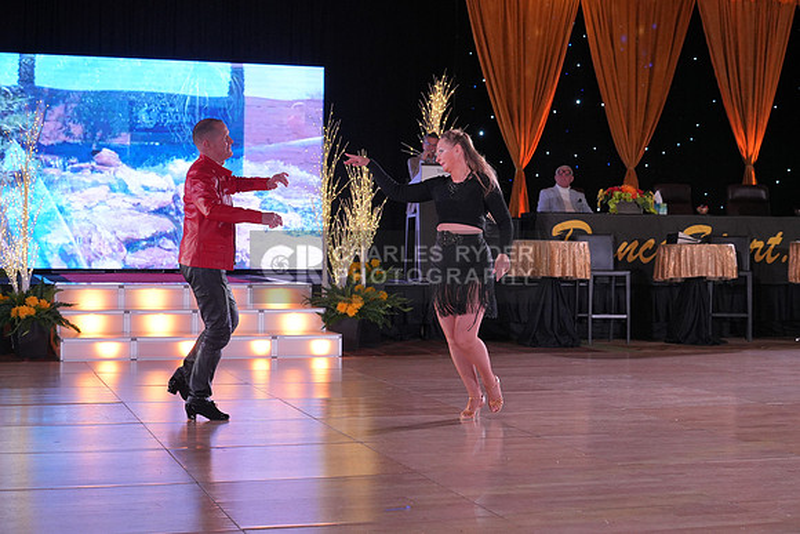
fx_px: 1400
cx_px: 400
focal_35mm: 63
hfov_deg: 31.9
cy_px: 267
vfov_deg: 21.6
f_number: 4.5
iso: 2000
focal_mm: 63
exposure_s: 1/400
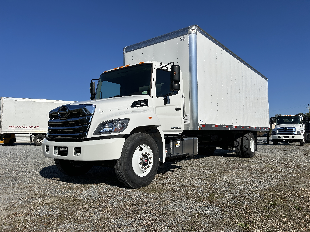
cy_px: 116
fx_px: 233
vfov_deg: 53.1
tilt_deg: +5.7
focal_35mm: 26
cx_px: 155
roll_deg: +2.0
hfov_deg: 67.3
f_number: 1.5
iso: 50
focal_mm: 5.7
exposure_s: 1/11364
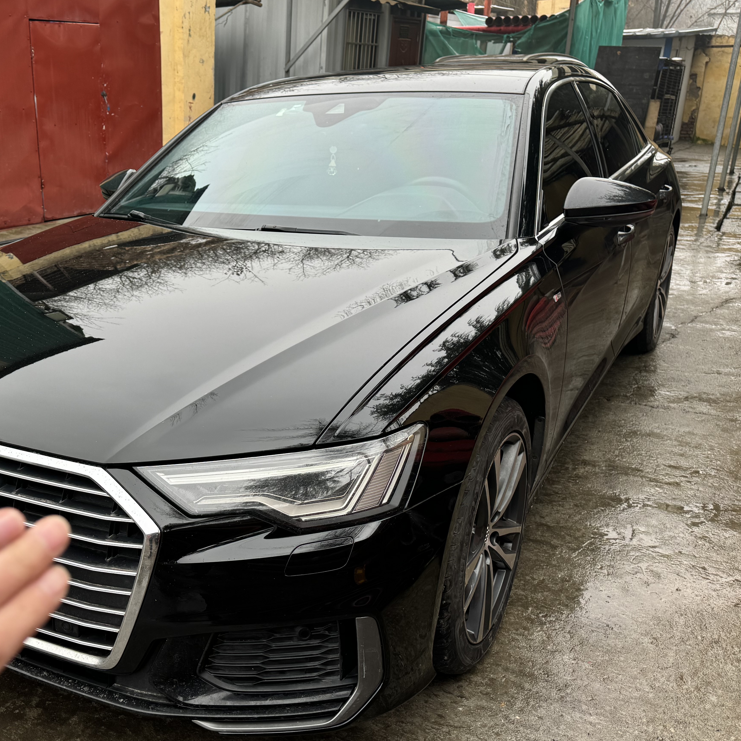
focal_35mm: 35
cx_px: 189
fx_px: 848
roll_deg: +0.9
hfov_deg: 45.6
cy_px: 384
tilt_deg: -19.2
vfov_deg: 47.2
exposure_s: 1/171
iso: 64
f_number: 1.78
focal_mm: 6.76
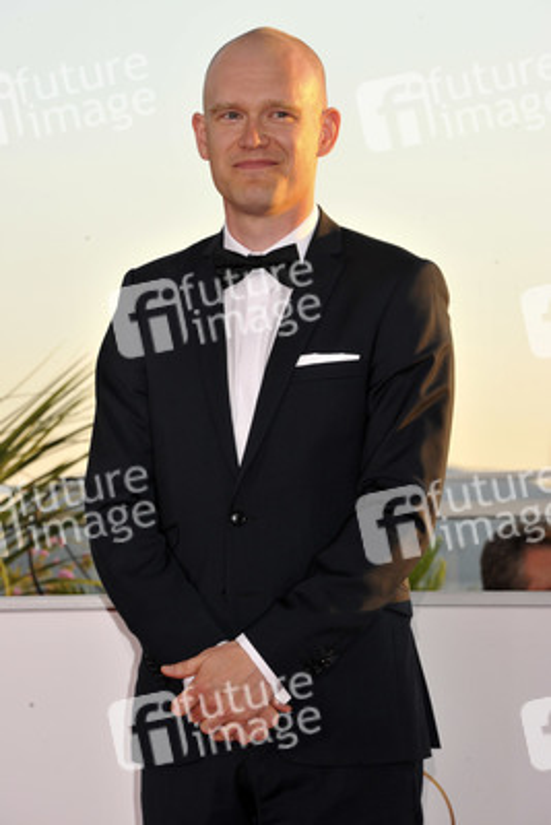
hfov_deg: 6.9
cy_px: 412
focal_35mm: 200
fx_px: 4587
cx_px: 276
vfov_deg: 10.3
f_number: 9
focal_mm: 200
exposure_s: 1/250
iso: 1250
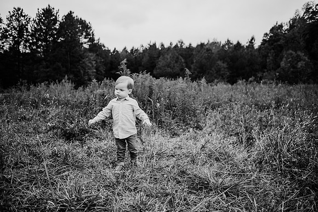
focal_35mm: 24
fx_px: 212
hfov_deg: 73.7
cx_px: 159
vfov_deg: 53.2
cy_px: 106
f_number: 2.2
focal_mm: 24
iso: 125
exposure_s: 1/800
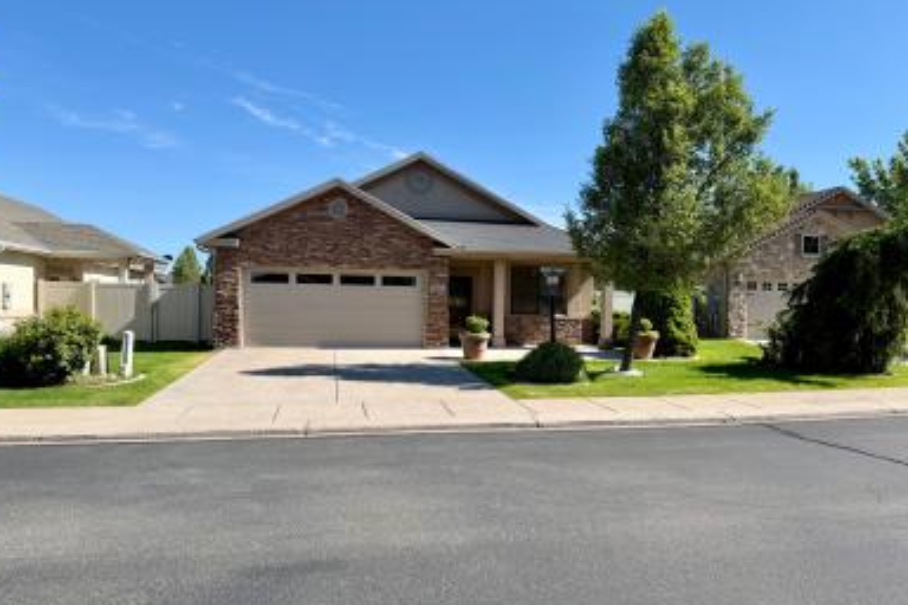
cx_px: 440
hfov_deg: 69.4
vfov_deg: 49.5
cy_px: 310
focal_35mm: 26
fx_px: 656
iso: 80
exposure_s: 1/3953
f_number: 1.78
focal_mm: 6.76
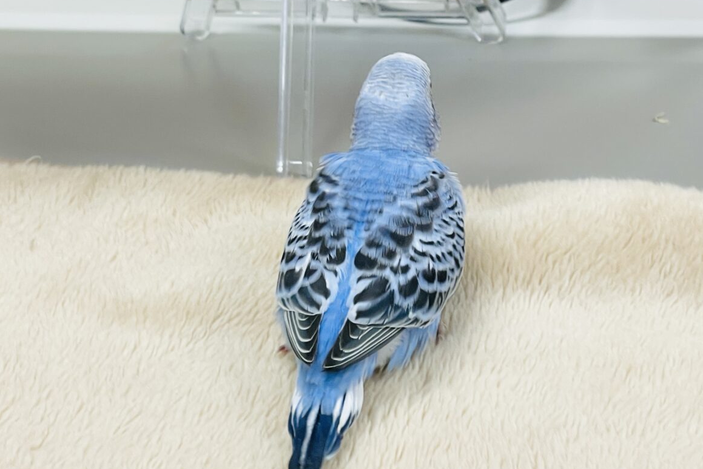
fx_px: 1094
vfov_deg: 24.2
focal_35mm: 56
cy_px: 265
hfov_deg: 35.6
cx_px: 363
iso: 50
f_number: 2
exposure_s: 1/99
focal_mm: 6
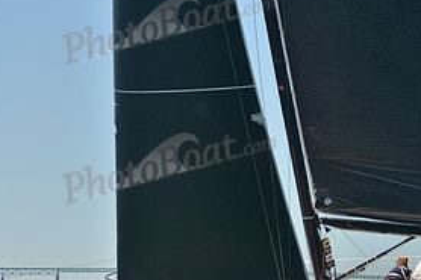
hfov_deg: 14.0
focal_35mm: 146
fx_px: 1706
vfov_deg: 9.4
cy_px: 222
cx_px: 356
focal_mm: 70
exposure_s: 1/1250
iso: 280
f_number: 3.2
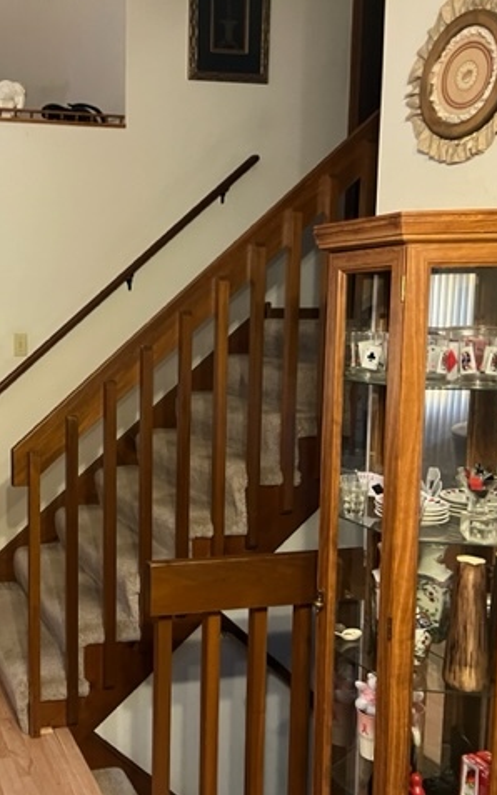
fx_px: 802
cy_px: 398
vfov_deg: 52.8
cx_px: 25
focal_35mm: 37
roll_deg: +1.0
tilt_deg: -9.5
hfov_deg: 32.3
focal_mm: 5.7
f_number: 1.5
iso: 500
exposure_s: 1/40
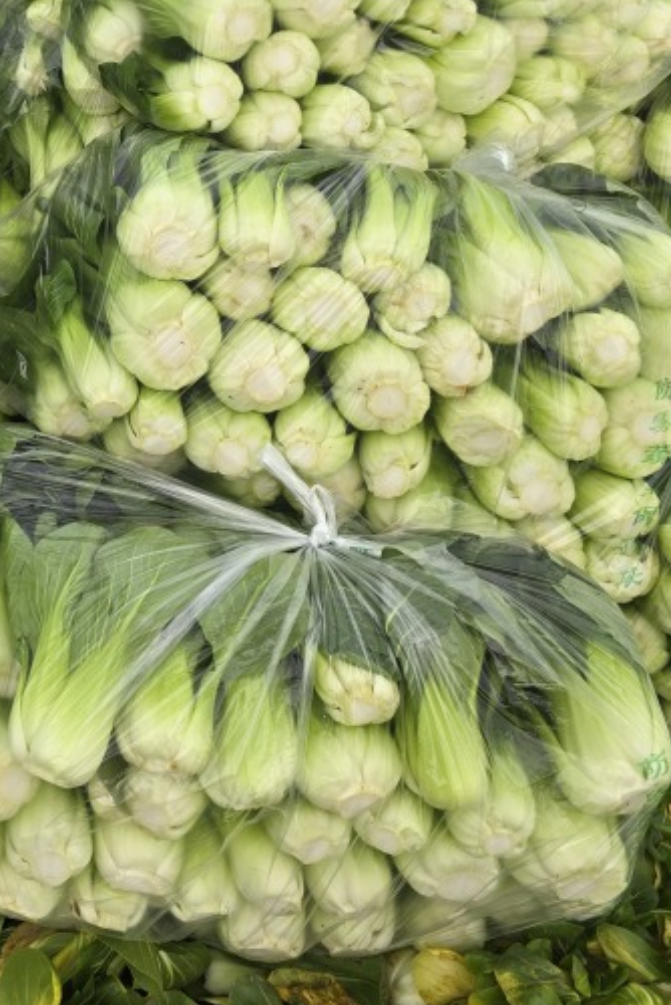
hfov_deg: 24.6
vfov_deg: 37.5
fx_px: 1424
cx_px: -80
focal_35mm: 51
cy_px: 202
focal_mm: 6.3
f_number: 1.7
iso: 16
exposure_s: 1/180
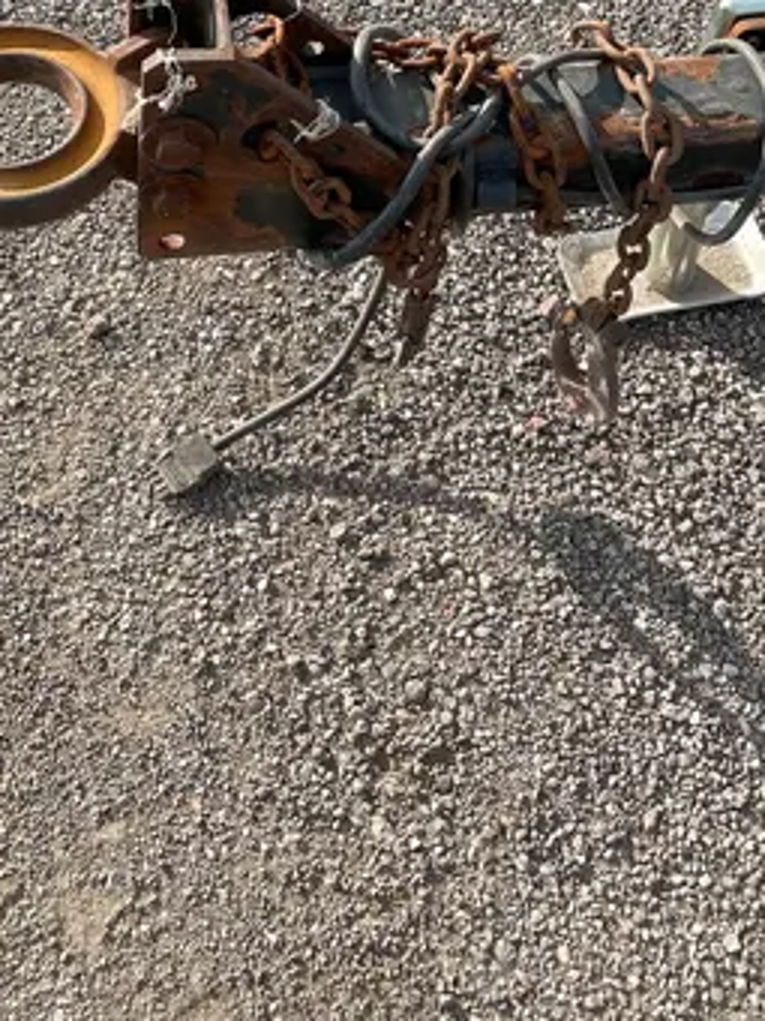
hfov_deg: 26.1
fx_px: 1650
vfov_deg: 32.3
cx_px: 381
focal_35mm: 56
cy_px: 59
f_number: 1.6
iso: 32
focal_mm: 4.2
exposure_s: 1/1006
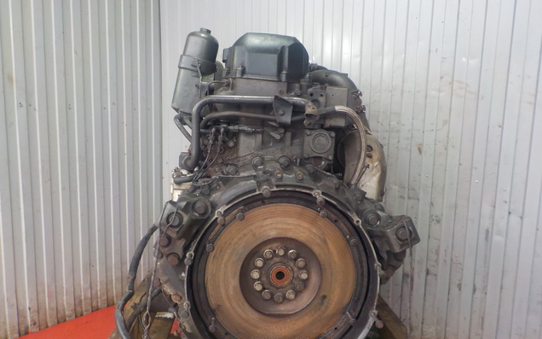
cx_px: 272
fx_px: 473
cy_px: 193
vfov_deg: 39.3
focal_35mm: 32
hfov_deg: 59.7
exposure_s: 1/30
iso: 220
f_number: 3.3
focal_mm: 4.1
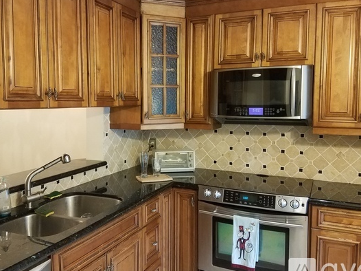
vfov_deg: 42.8
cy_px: 113
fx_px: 344
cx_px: 171
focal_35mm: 33
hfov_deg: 55.3
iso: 200
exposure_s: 1/13
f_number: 1.7
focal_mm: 4.2
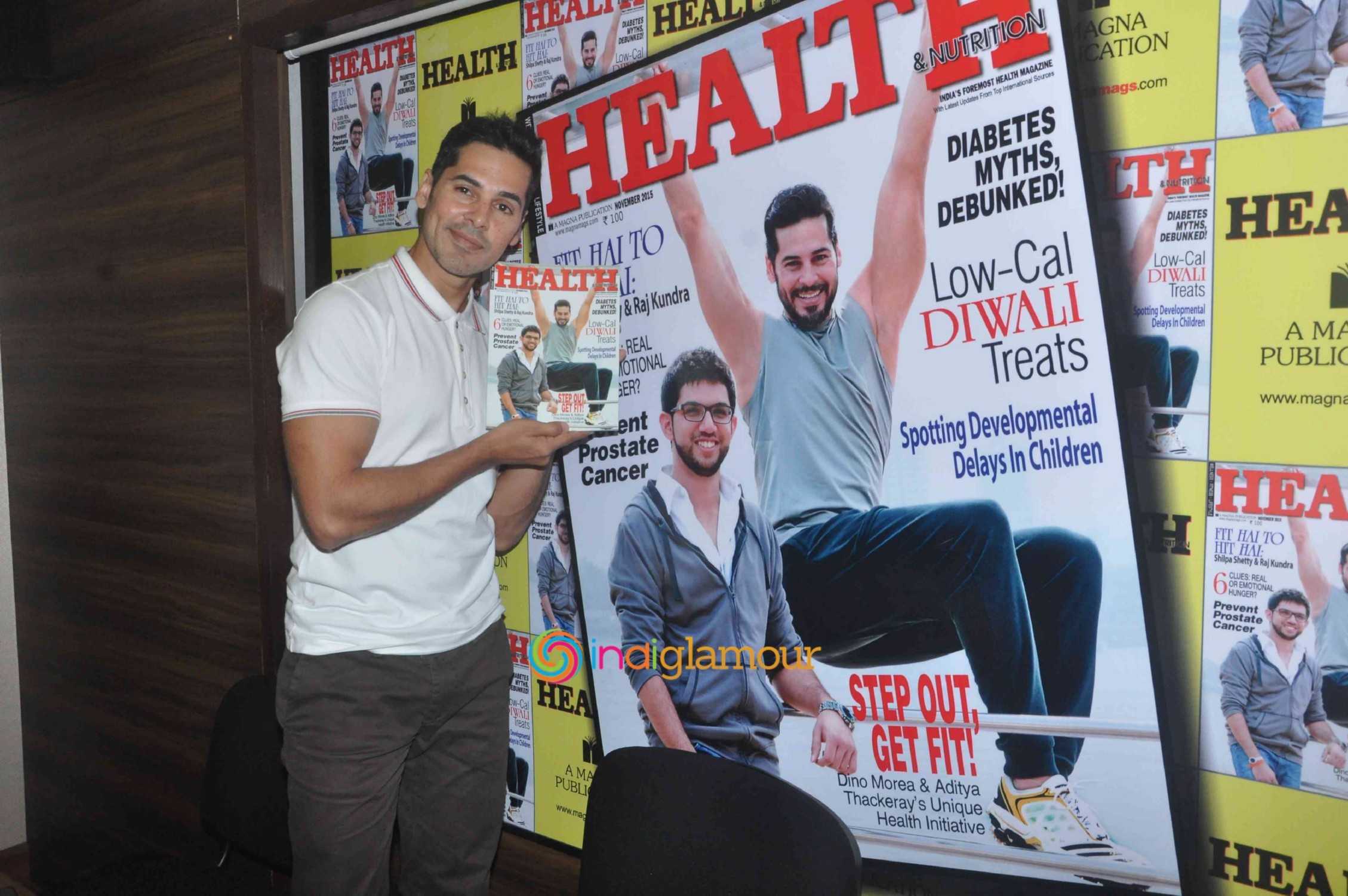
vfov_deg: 39.9
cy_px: 448
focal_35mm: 33
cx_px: 674
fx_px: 1234
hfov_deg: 57.3
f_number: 10
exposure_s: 1/200
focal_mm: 22
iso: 1000
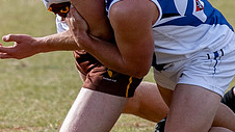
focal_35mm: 2039
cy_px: -48
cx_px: -43
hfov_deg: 1.1
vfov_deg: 0.6
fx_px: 12703
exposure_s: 1/1600
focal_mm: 200
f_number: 3.5
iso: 220
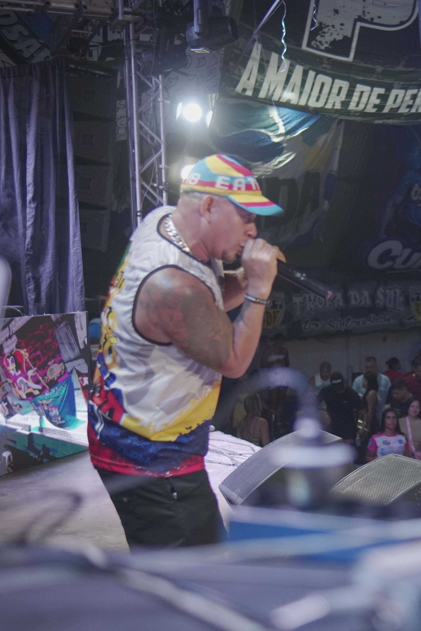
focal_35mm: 53
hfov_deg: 24.3
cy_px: 319
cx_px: 436
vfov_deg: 37.7
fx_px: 926
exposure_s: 1/320
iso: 2000
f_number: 1.4
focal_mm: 23
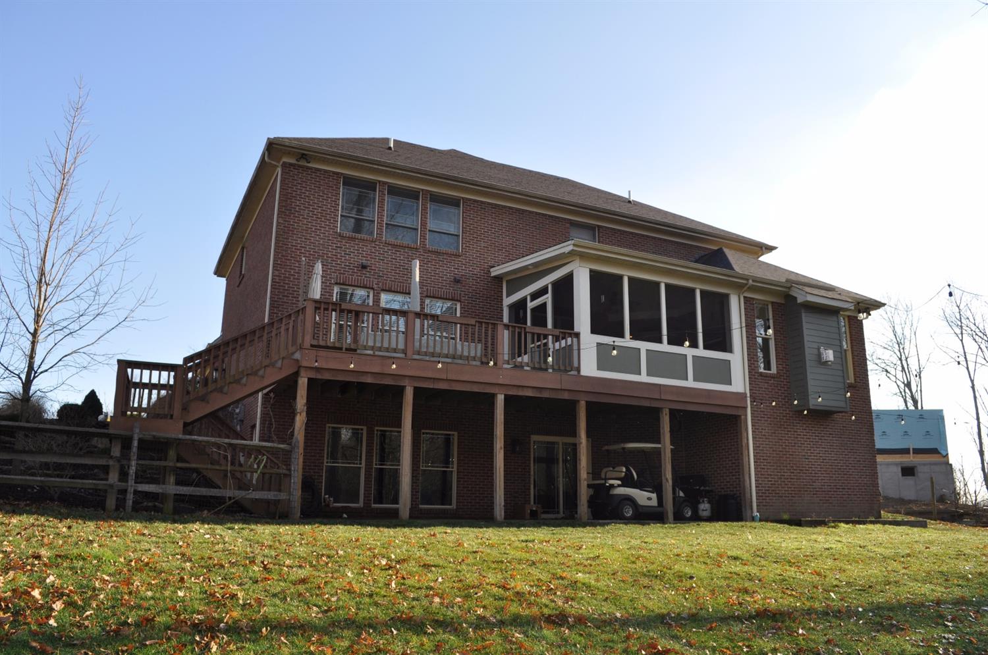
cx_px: 494
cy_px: 328
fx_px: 740
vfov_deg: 47.8
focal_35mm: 27
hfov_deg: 67.5
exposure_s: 1/200
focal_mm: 18
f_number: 9
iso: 200
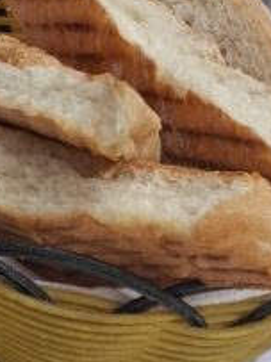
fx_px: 1212
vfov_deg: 13.8
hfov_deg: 12.4
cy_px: 776
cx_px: 348
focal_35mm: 116
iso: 50
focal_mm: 5.54
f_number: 1.8
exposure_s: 1/647
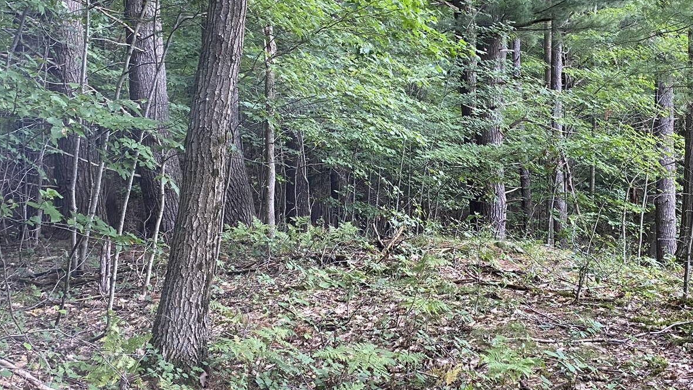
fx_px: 900
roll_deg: -0.2
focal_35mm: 49
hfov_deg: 41.6
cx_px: 459
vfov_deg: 24.4
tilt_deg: +0.0
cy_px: 195
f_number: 1.8
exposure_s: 1/60
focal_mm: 4.25
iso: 125
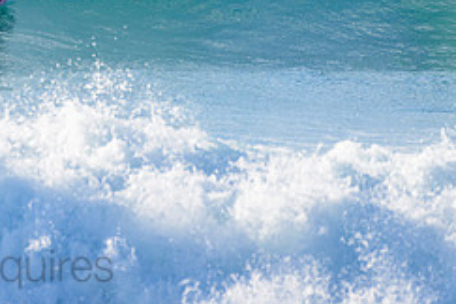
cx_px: -32
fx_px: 18555
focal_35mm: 1465
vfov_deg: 0.9
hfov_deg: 1.4
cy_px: -46
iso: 200
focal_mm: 500
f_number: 5.6
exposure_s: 1/2000
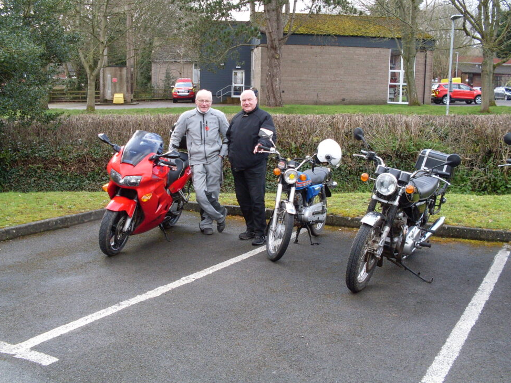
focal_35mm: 40
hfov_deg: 46.8
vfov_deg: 36.0
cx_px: 258
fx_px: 591
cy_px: 188
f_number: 2.8
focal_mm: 6.3
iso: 80
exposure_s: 1/180
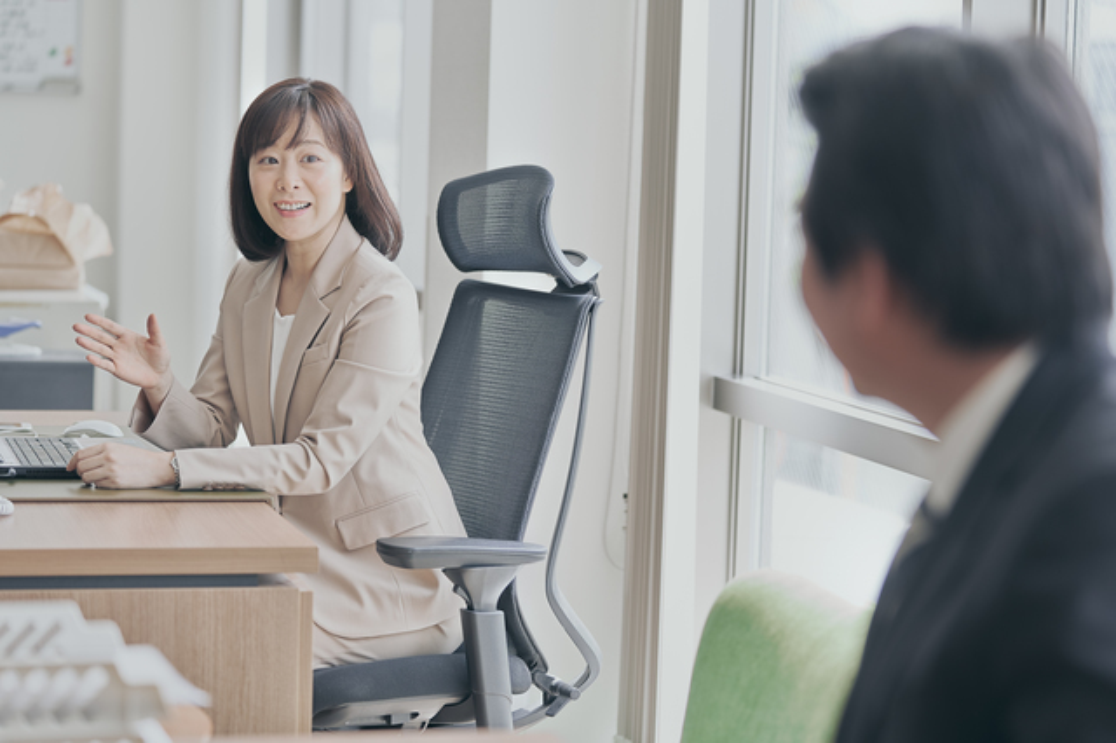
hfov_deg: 22.6
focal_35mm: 90
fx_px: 2788
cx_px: 558
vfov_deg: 15.2
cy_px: 372
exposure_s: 1/200
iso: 400
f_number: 2.8
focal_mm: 90
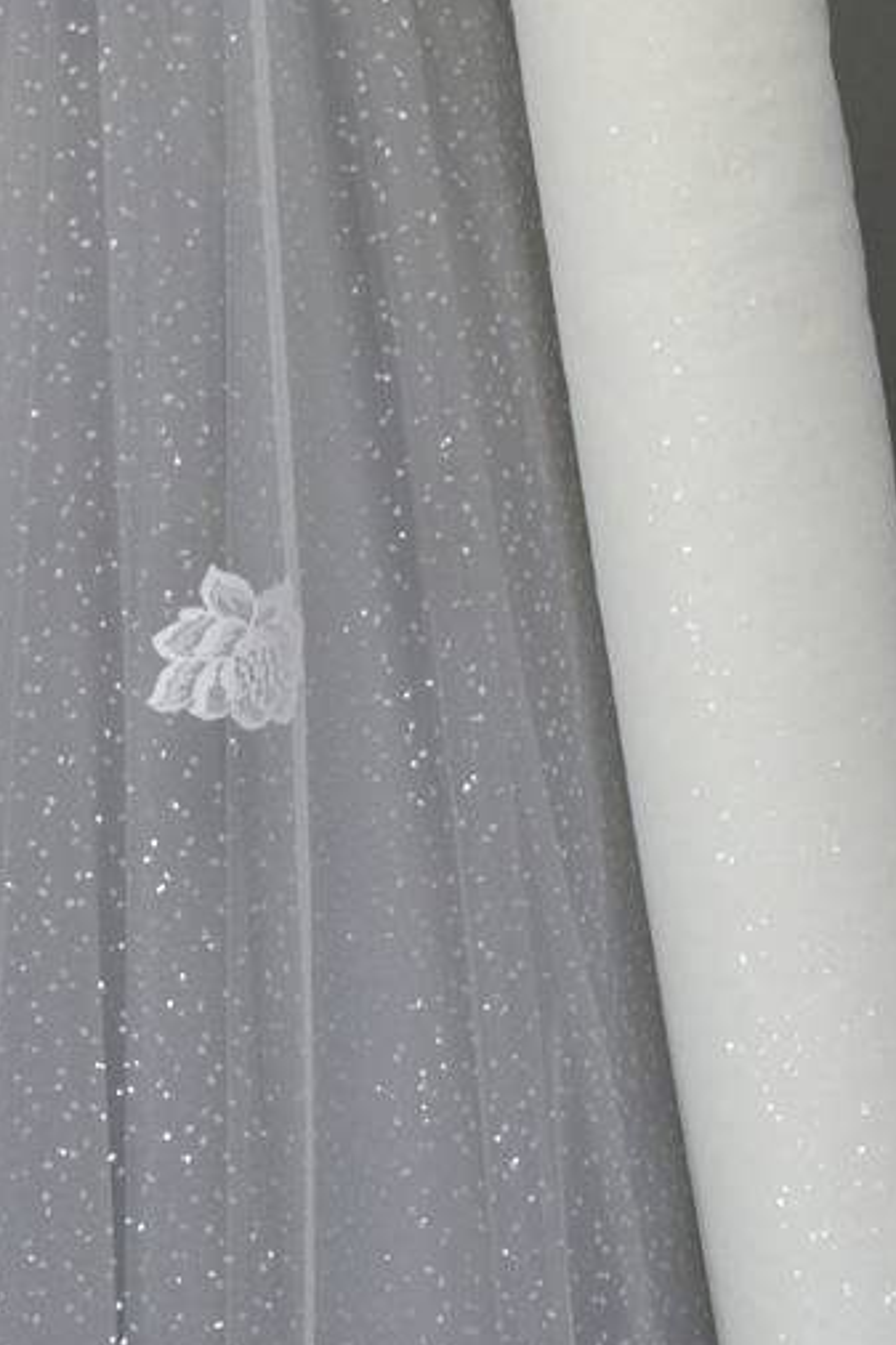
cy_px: 579
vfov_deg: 11.0
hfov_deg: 7.3
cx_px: -202
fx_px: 6977
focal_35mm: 187
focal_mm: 35
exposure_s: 1/100
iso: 400
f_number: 5
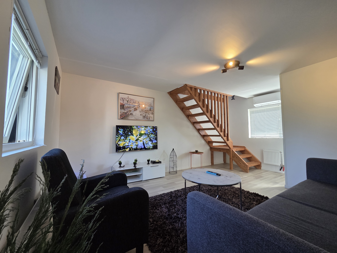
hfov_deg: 106.2
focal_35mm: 13
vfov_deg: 89.9
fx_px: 127
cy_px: 126
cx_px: 168
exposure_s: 1/100
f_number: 2.2
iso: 160
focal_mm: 2.2
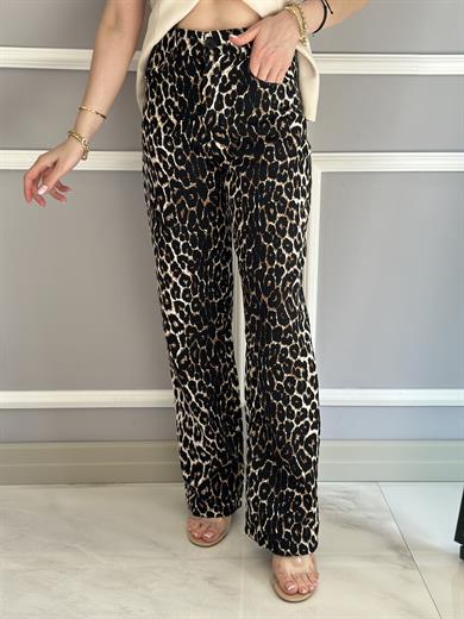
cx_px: 232
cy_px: 310
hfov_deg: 30.3
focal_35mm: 48
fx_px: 858
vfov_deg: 39.7
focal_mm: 6.86
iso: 64
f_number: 1.78
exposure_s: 1/160
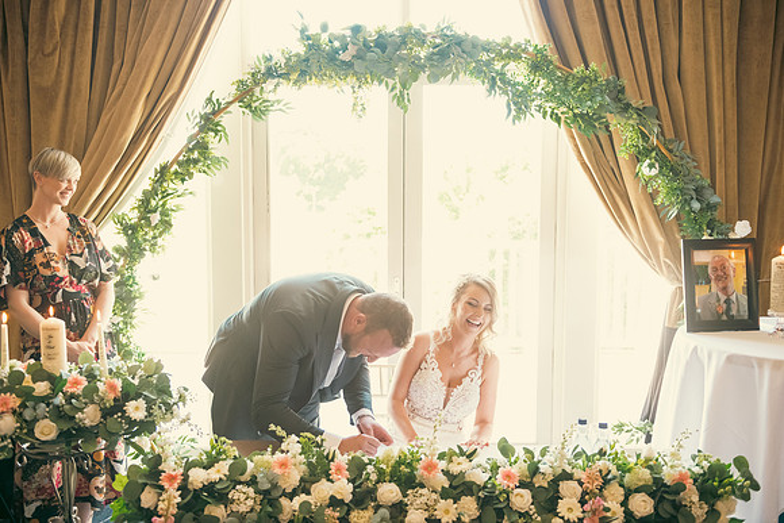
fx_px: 762
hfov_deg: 54.4
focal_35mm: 35
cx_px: 392
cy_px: 262
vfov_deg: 37.9
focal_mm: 35
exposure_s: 1/160
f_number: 3.5
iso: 1250
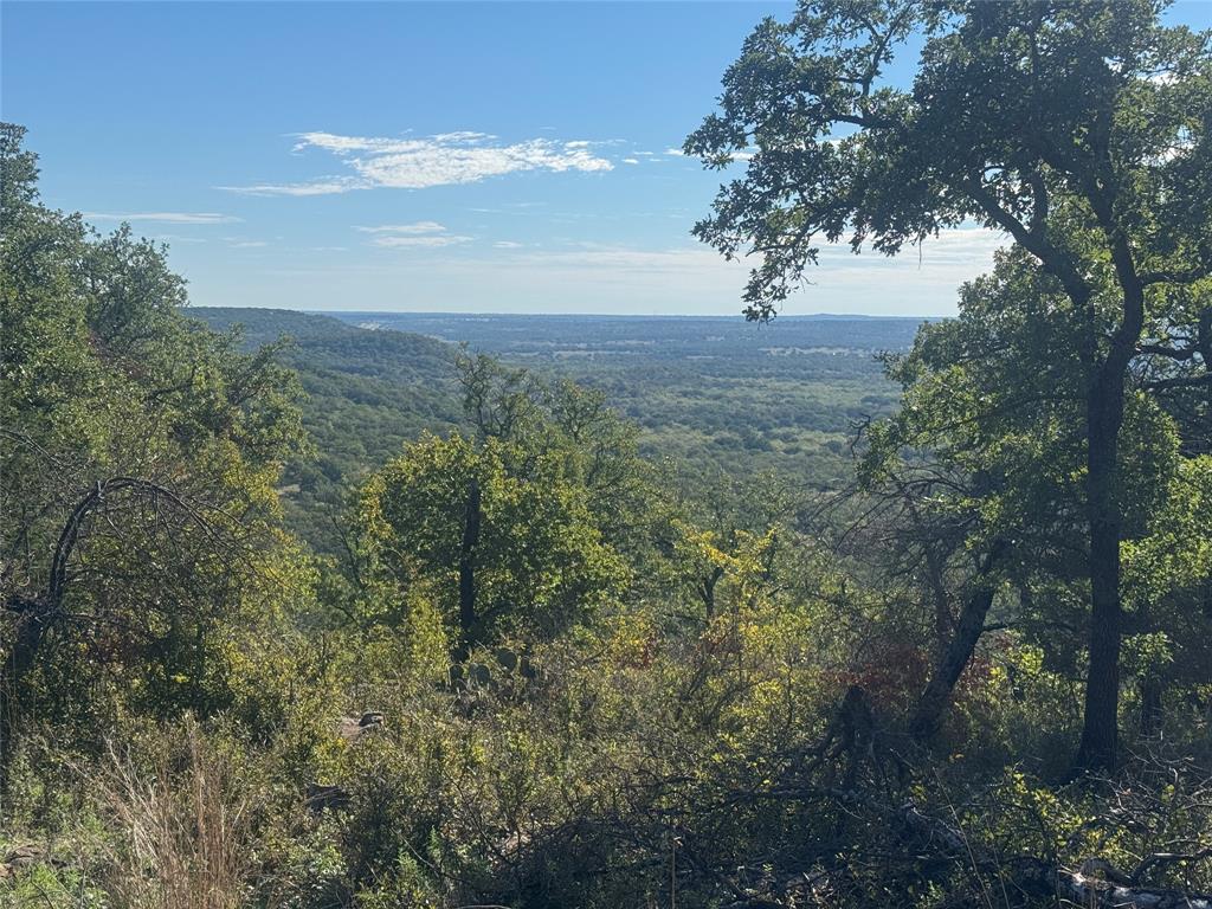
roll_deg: -0.7
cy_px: 454
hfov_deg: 39.7
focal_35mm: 48
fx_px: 1681
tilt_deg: -5.8
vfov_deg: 30.3
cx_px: 606
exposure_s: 1/6410
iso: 64
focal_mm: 6.76
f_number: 1.78
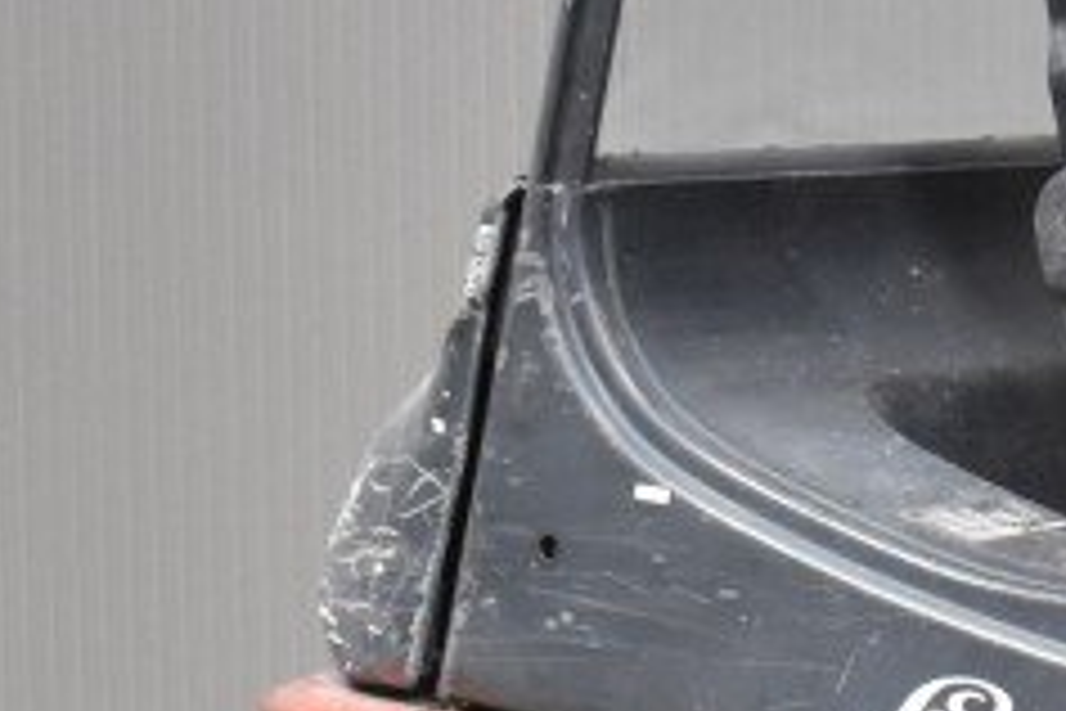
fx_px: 5612
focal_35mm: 190
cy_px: 243
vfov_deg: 7.2
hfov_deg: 10.3
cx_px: 1835
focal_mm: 25
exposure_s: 1/15
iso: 1600
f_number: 5.6
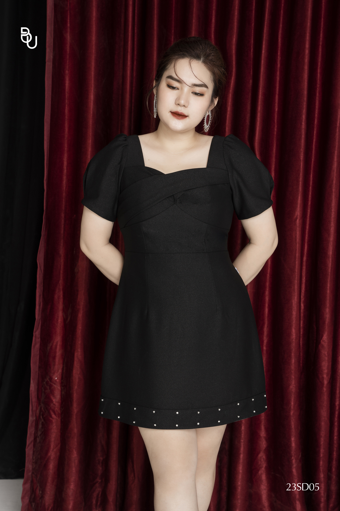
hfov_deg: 24.2
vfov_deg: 35.6
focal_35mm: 56
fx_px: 793
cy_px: 256
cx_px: 170
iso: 160
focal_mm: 56
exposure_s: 1/160
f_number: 5.6
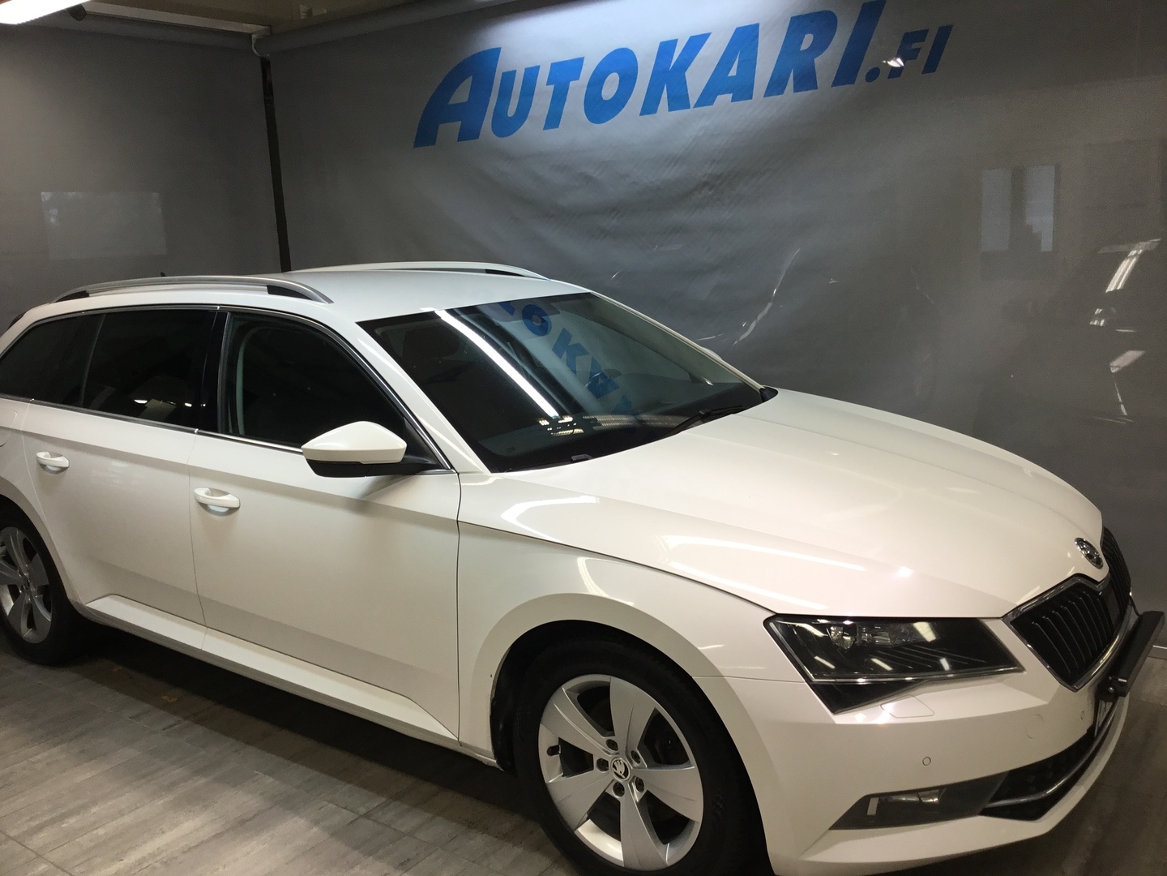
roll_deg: +4.0
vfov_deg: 45.4
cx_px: 584
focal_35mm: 31
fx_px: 1045
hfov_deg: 58.4
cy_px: 438
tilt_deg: -10.5
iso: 32
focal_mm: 3.3
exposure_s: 1/50
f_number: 2.4
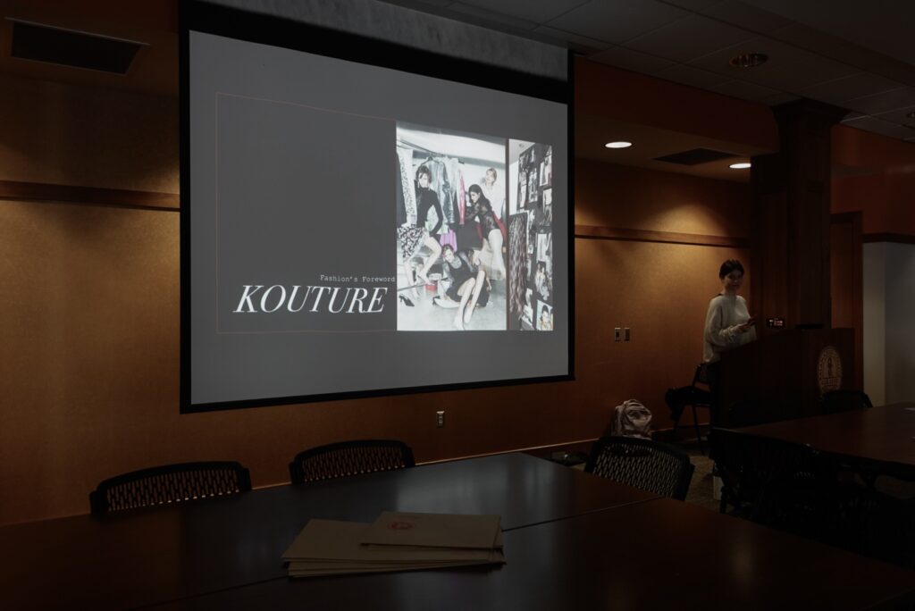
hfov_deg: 67.4
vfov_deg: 48.0
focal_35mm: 27
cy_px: 306
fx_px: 687
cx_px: 458
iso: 200
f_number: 2.2
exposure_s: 1/30
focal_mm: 10.45
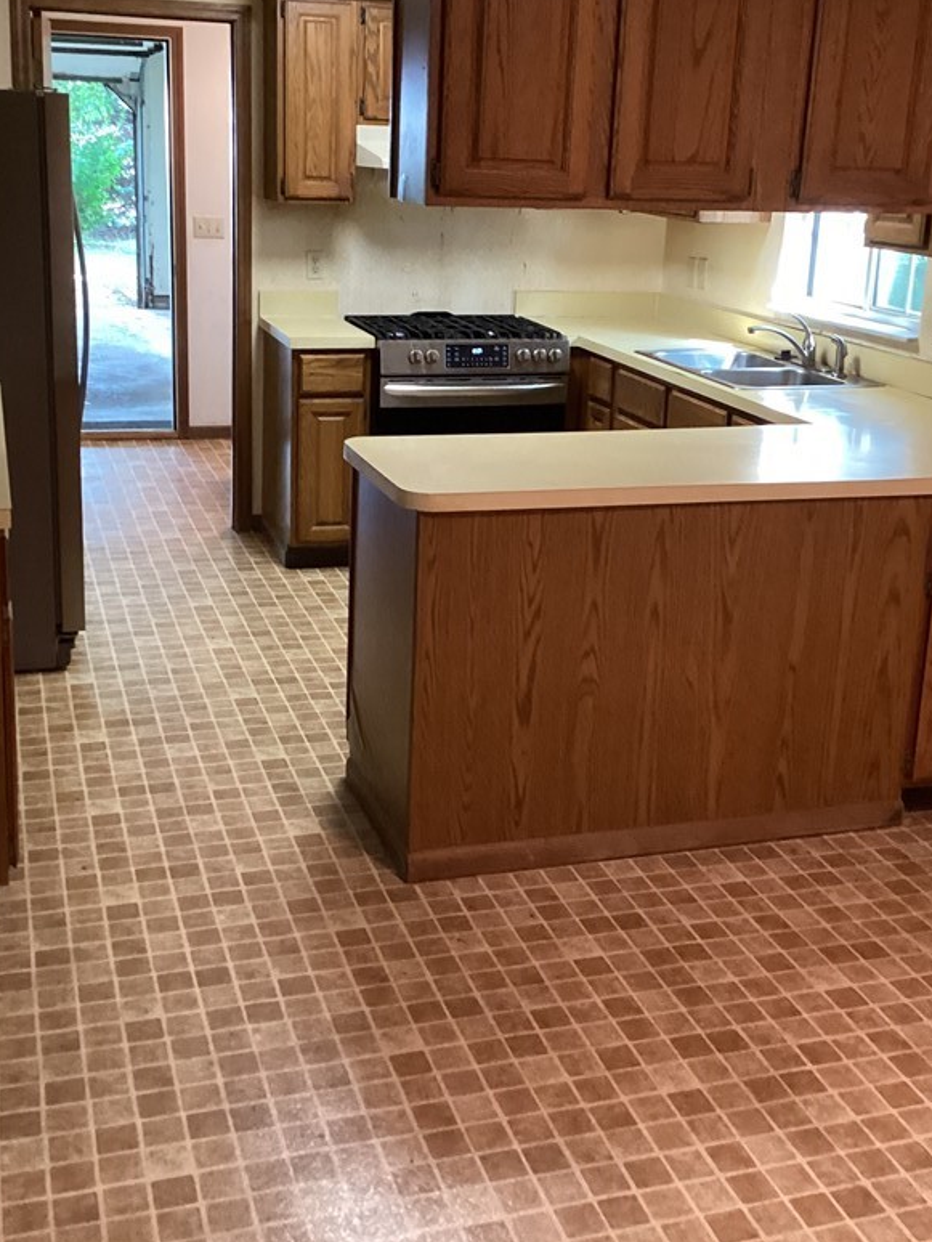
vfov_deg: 45.5
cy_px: 493
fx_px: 1471
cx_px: 468
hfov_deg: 35.2
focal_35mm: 41
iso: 400
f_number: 2.4
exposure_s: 1/60
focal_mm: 3.3
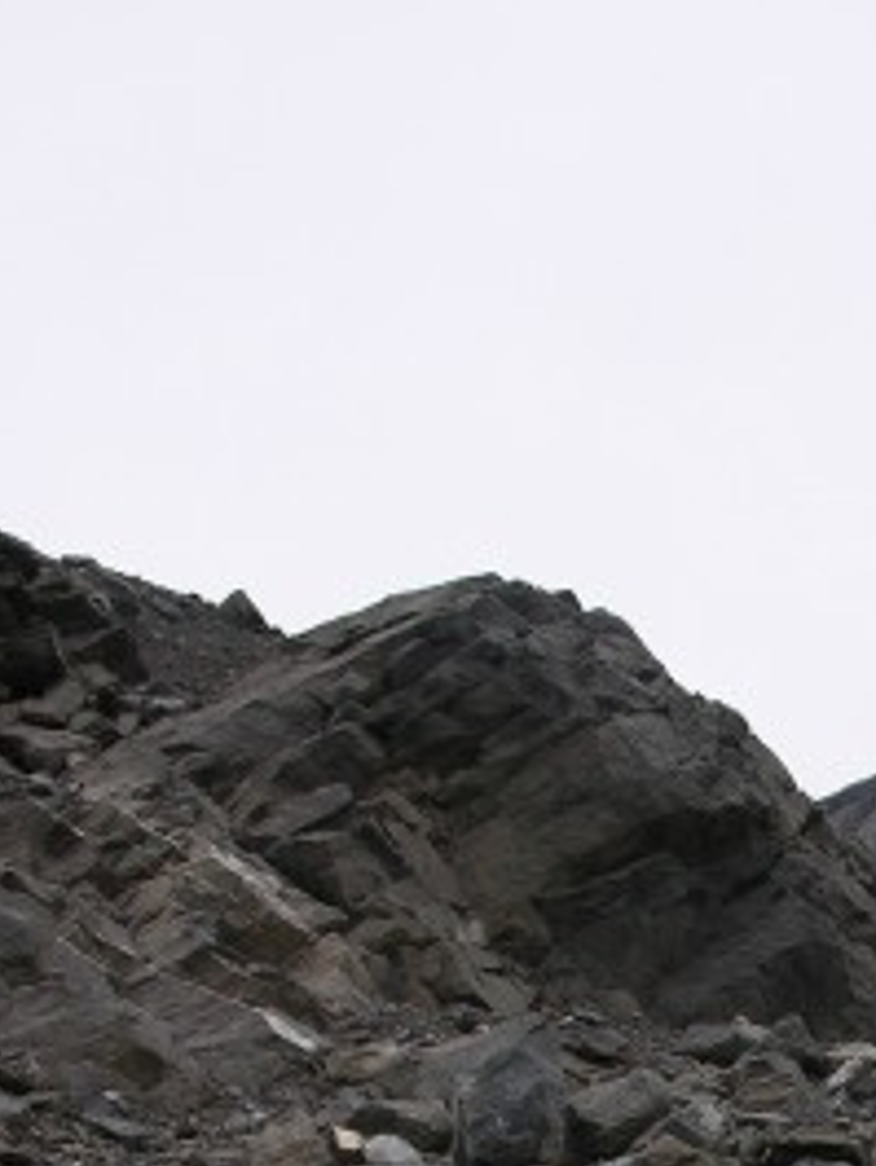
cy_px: 1421
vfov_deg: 16.6
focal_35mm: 113
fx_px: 3810
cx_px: 1109
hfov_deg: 12.7
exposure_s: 1/161
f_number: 5.1
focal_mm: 10
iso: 50
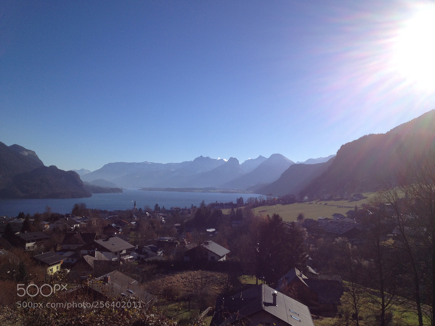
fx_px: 440
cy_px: 163
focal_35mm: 35
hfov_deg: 52.6
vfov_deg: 40.7
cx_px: 218
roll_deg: -0.3
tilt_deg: +0.4
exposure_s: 1/3247
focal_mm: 4.28
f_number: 2.4
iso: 50
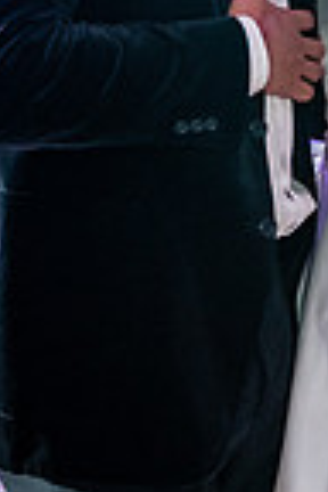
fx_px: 1790
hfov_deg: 10.1
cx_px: 529
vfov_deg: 15.6
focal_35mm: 131
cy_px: 161
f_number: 2.8
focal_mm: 28
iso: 5000
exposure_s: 1/125
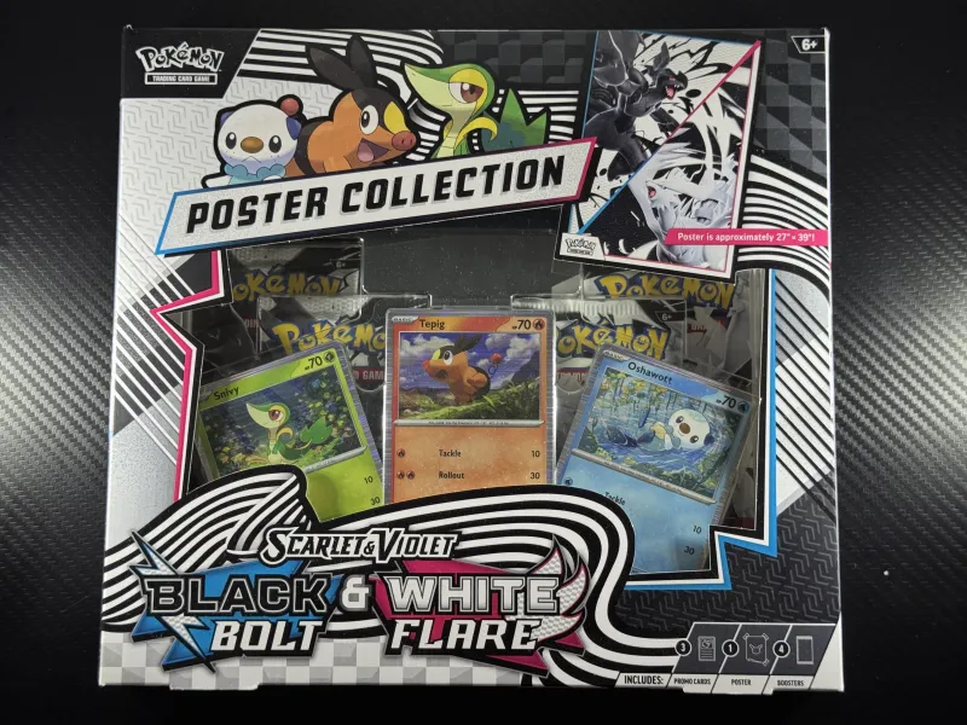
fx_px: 1341
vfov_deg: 30.3
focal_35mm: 48
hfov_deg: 39.7
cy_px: 362
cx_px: 484
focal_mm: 6.76
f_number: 1.78
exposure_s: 1/62
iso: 100
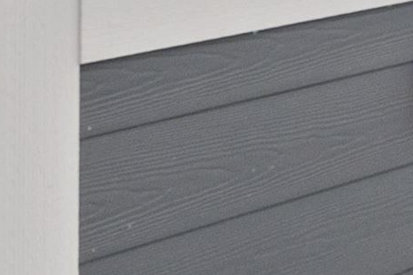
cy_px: -257
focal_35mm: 100
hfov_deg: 15.5
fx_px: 1147
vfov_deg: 12.3
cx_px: 865
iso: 250
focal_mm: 10
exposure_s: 1/160
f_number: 6.3
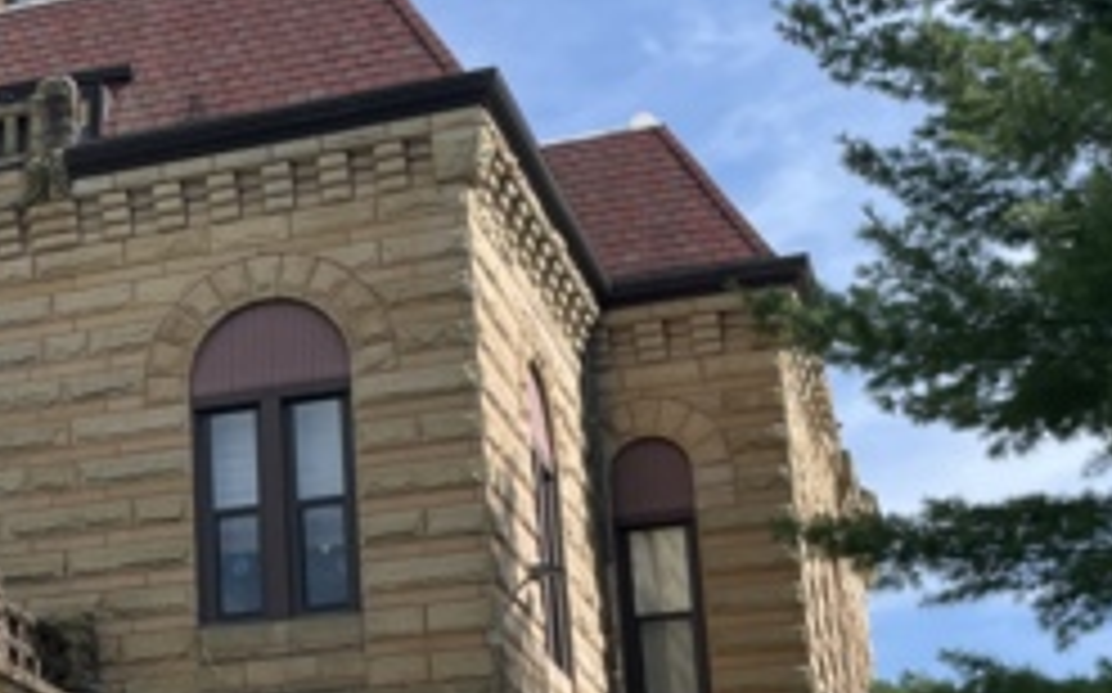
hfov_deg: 24.2
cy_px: 500
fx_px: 2453
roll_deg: +0.4
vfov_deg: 16.0
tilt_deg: +17.2
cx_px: -47
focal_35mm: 81
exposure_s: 1/3205
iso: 32
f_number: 1.6
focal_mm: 4.2
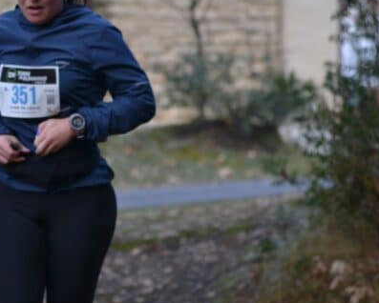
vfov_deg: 3.8
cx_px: 61
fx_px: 4579
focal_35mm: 408
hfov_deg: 4.7
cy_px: 103
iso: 720
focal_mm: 150
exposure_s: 1/500
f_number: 5
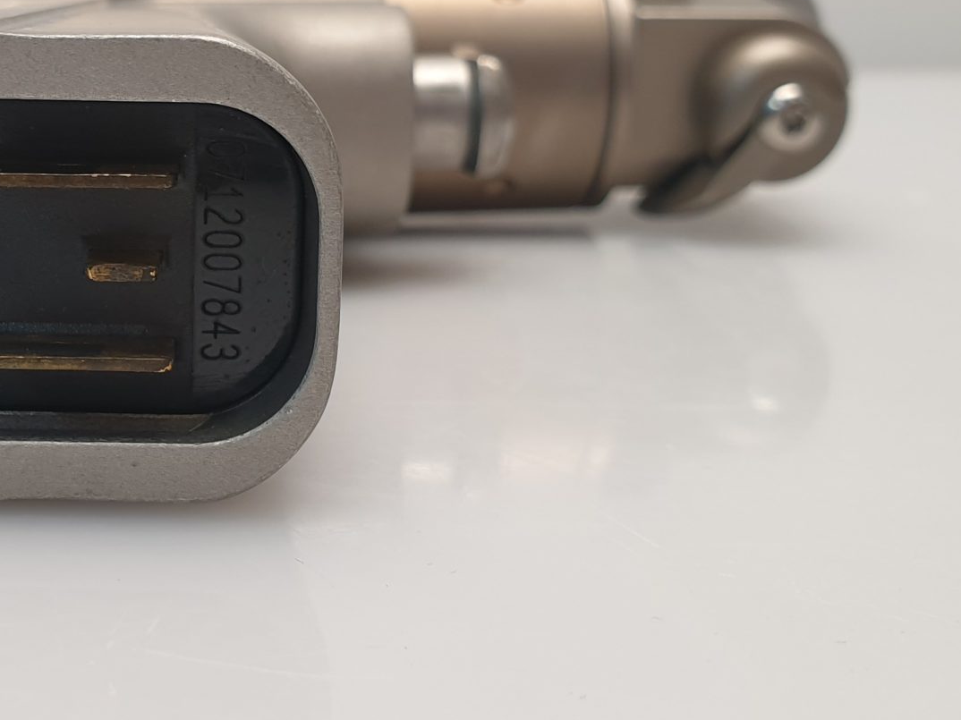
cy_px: 307
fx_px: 1721
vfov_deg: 23.6
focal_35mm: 62
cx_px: 86
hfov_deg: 29.8
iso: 80
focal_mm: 4.3
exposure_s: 1/50
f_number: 2.4
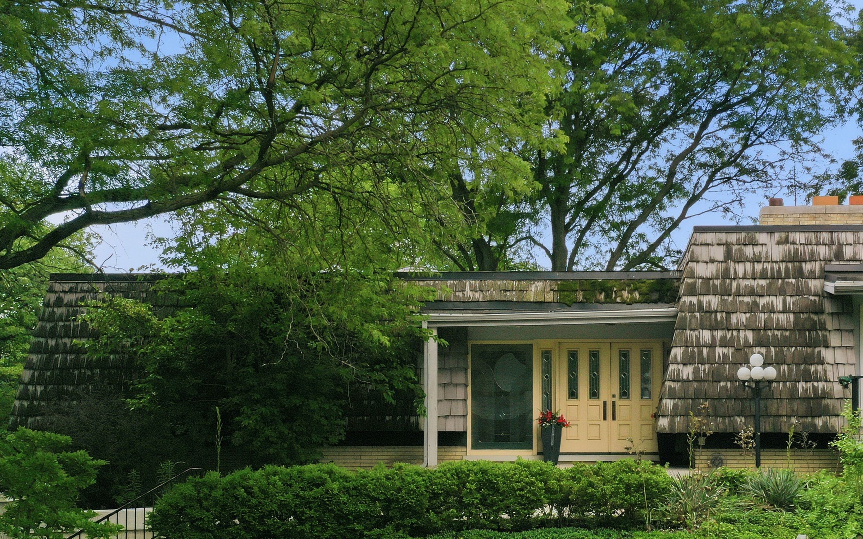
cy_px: 378
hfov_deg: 34.8
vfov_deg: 22.2
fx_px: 1364
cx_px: 558
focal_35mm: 58
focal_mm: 10.3
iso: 100
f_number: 5.6
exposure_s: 1/500
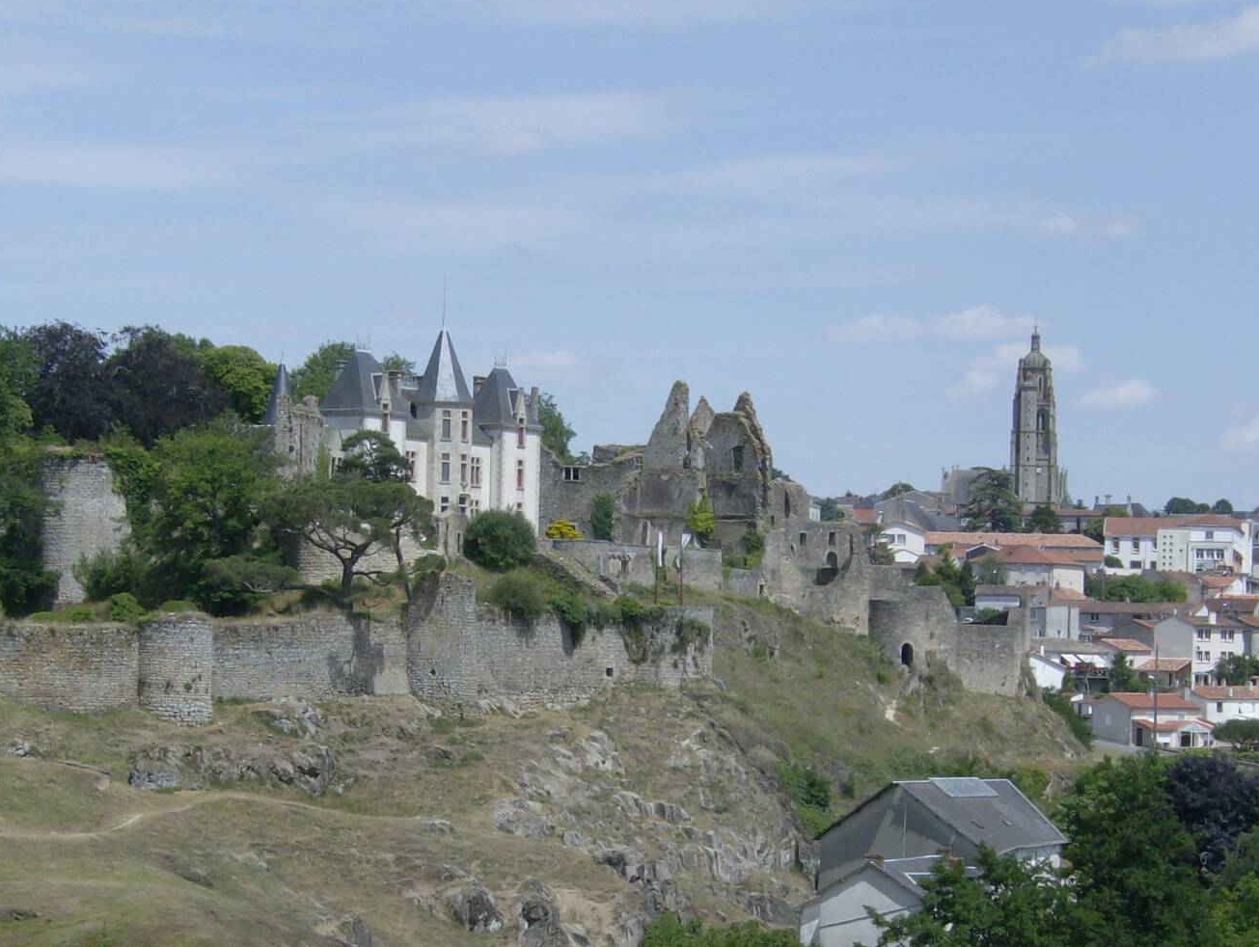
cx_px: 637
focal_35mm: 103
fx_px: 3751
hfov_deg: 19.1
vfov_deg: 14.4
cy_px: 660
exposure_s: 1/568
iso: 100
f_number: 6.2
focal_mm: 11.6
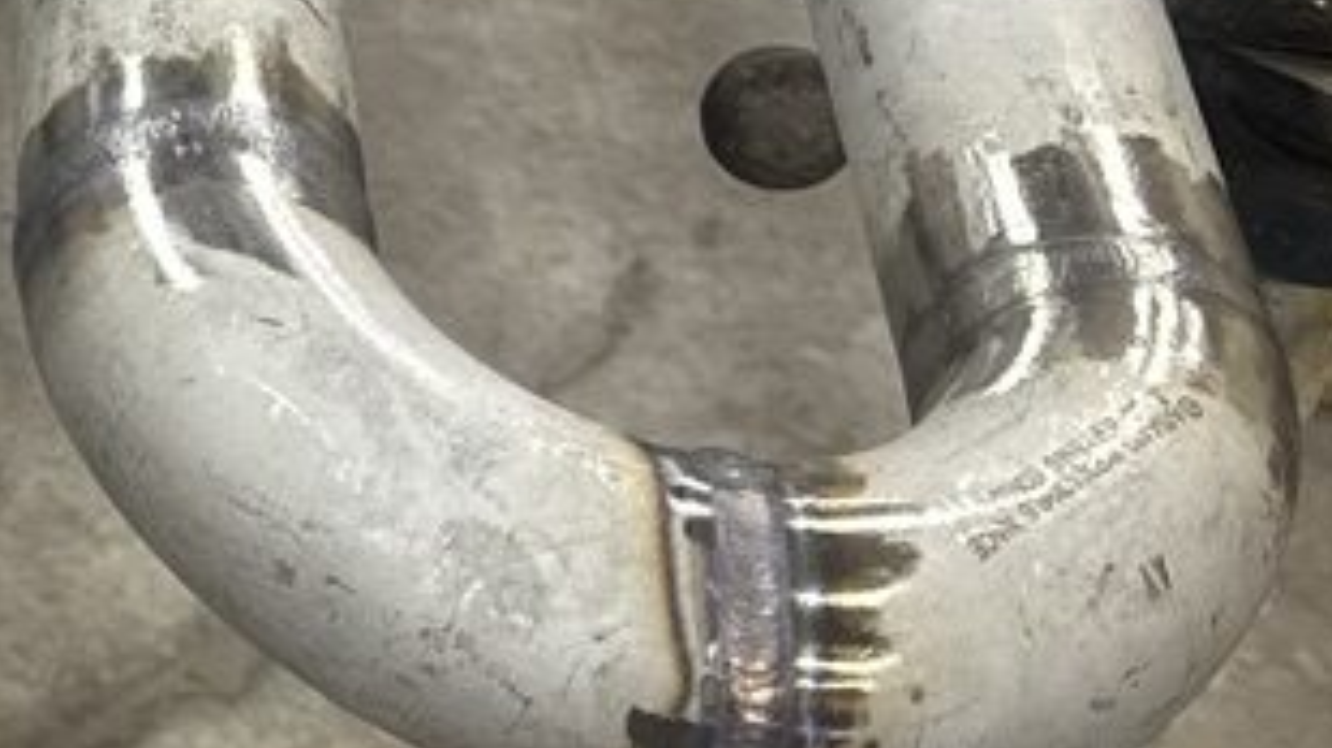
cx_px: -808
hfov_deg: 14.6
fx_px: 4766
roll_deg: -6.5
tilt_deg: -36.7
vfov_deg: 8.8
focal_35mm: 135
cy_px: -340
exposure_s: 1/132
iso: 80
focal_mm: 6.86
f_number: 1.78
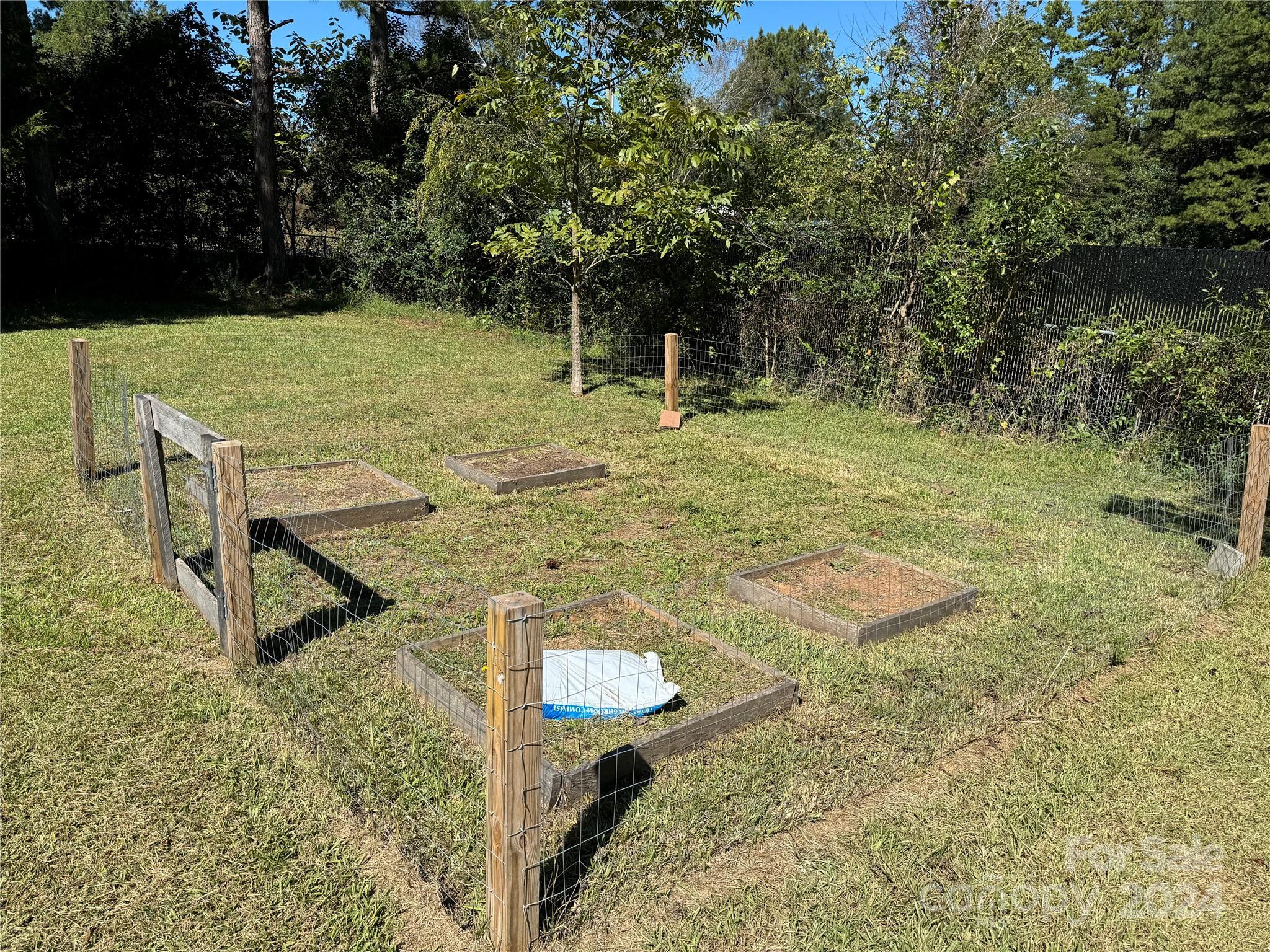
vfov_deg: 56.8
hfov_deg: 71.6
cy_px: 476
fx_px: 881
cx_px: 635
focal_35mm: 24
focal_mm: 6.76
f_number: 1.78
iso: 80
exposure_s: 1/3597
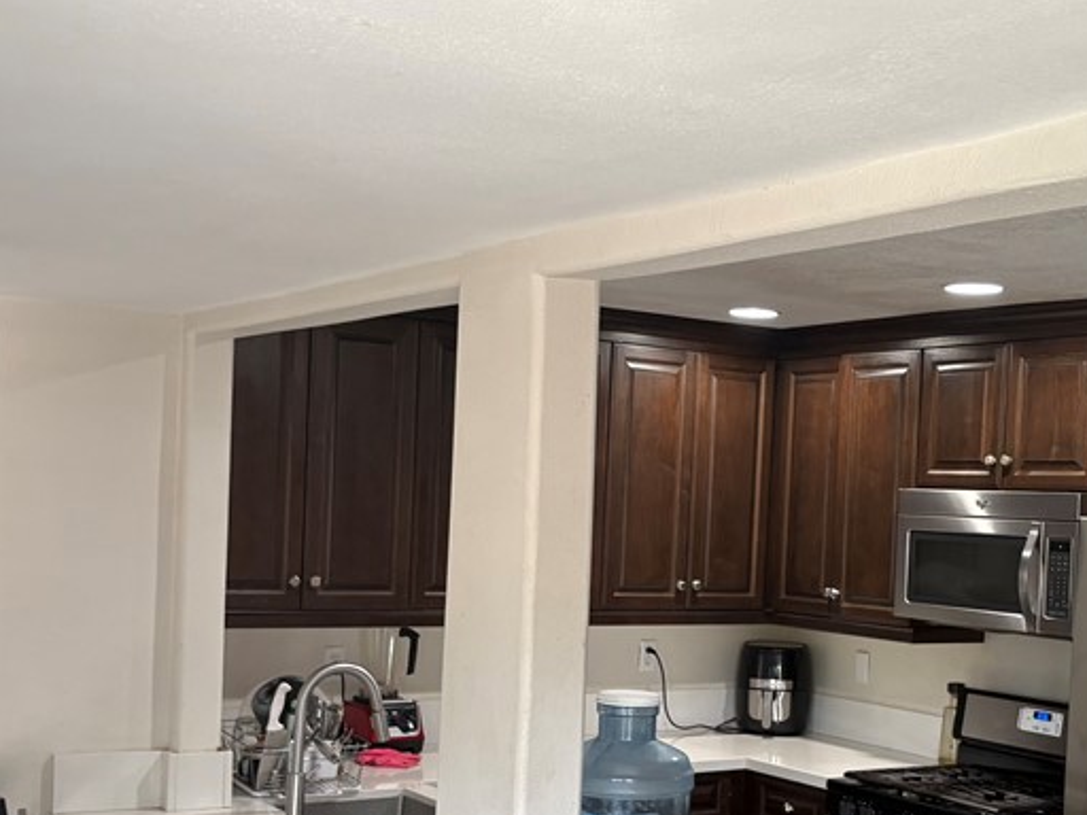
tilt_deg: -0.7
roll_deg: -1.3
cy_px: 541
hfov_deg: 36.5
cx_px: 709
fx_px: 1633
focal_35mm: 52
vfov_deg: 27.9
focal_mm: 5.96
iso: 160
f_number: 1.6
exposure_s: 1/60
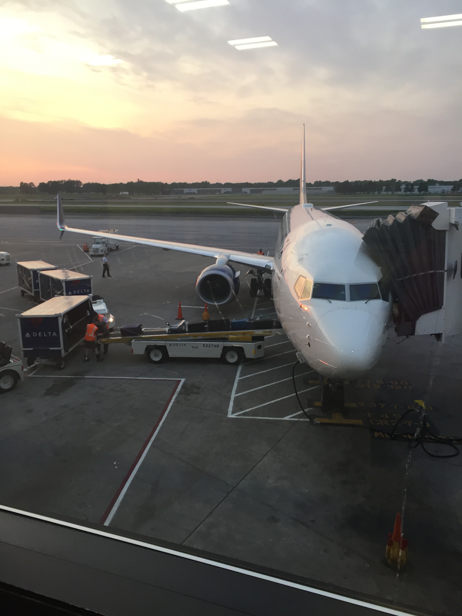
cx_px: 231
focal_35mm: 29
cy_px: 308
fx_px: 516
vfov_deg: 61.7
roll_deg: +1.0
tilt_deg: -11.6
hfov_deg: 48.2
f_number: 2.2
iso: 32
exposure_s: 1/30
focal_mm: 4.15
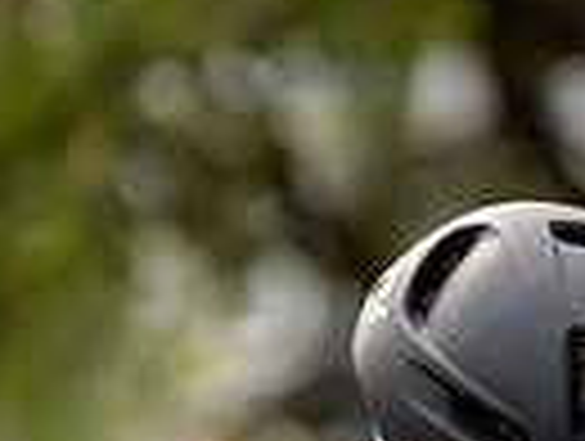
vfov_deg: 1.9
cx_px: 400
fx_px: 13172
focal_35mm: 778
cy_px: 551
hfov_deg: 2.5
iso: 400
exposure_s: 1/1000
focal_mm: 182
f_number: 3.2
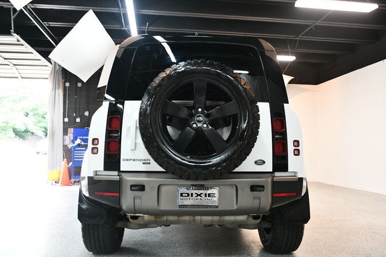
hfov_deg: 57.2
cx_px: 193
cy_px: 128
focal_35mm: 33
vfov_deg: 39.9
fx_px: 354
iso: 2800
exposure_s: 1/125
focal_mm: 22
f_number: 3.5
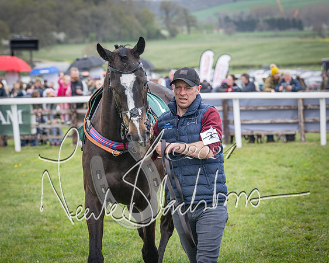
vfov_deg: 8.8
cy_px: 134
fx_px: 1702
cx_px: 166
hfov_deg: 11.0
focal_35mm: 175
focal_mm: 101
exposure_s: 1/1000
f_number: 4.5
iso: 400
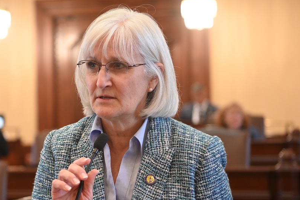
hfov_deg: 19.4
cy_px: 129
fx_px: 875
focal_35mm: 105
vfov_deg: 13.0
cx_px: 109
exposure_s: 1/200
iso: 3200
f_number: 2.8
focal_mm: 70
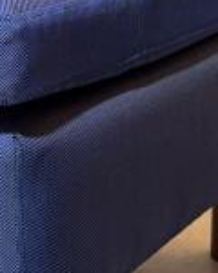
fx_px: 879
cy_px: -135
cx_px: -3
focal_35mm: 109
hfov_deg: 13.9
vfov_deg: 16.1
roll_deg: -0.5
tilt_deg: -1.7
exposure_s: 1/100
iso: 100
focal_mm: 6.76
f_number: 1.78
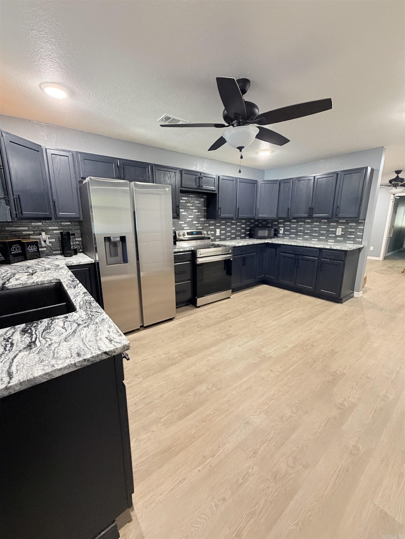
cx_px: 202
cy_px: 270
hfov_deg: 85.7
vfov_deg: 102.1
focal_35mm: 14
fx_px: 218
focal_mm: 2.22
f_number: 2.2
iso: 400
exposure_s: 1/60
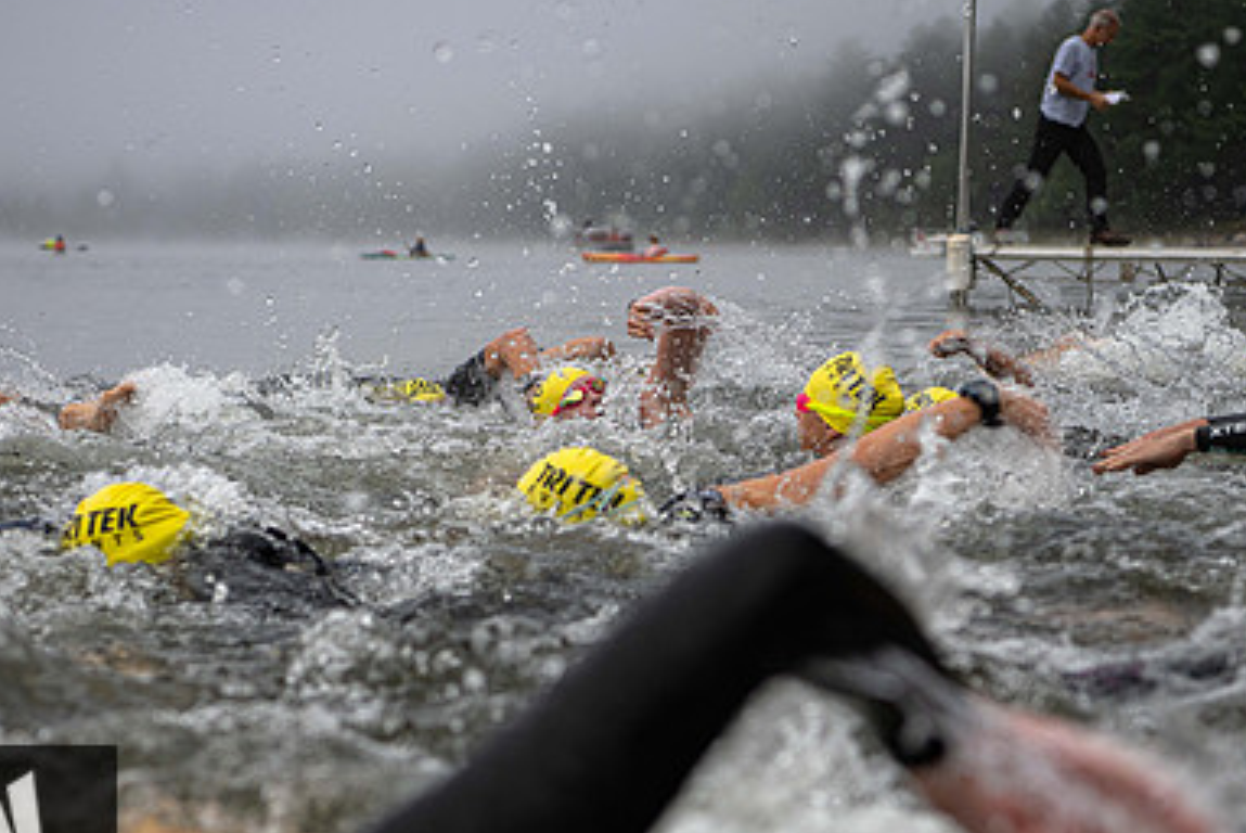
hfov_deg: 19.3
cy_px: 578
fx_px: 3671
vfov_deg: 12.9
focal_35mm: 106
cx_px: 599
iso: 250
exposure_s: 1/800
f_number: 4
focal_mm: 70
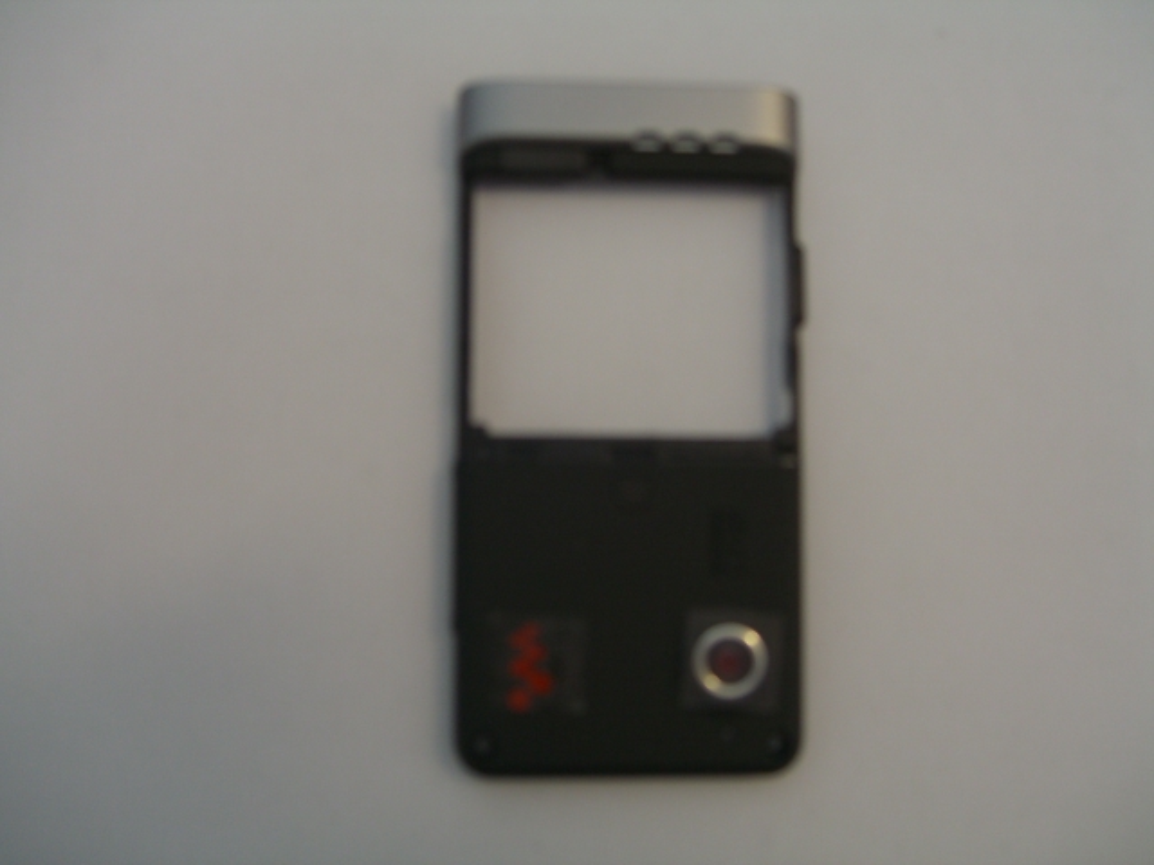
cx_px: 577
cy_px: 432
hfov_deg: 49.0
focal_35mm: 38
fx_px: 1267
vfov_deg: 37.7
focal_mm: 7.9
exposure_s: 1/60
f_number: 2.8
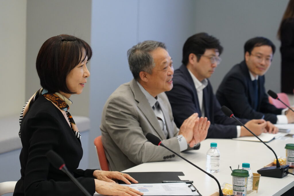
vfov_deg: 13.0
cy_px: 98
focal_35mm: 105
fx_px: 858
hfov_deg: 19.5
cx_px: 147
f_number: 4
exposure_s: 1/400
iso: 5000
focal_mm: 105
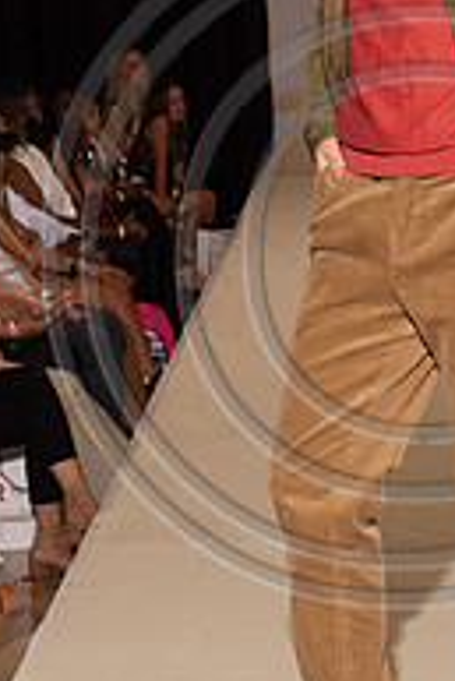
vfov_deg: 12.6
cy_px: 251
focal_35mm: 163
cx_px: 400
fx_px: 3084
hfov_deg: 8.4
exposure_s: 1/250
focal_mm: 70
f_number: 9
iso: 800
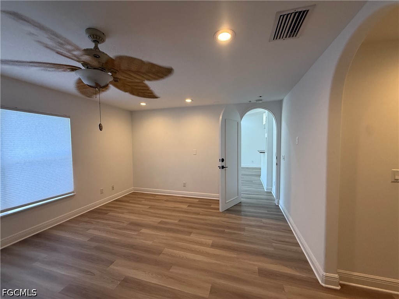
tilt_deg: -1.3
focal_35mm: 14
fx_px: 161
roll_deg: +1.3
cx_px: 200
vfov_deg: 85.7
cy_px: 150
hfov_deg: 102.1
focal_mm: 2.22
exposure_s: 1/120
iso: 200
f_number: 2.2
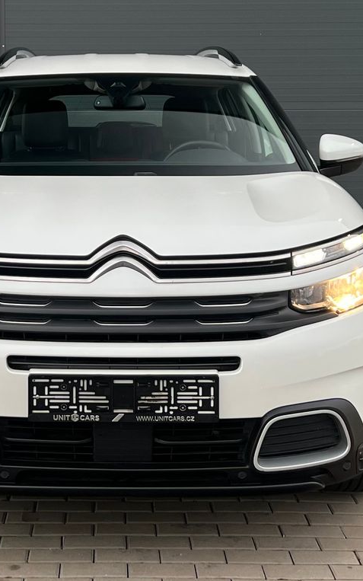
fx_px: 586
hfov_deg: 34.1
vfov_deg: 52.7
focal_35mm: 37
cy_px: 292
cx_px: 114
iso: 100
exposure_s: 1/92
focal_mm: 5.7
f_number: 1.5
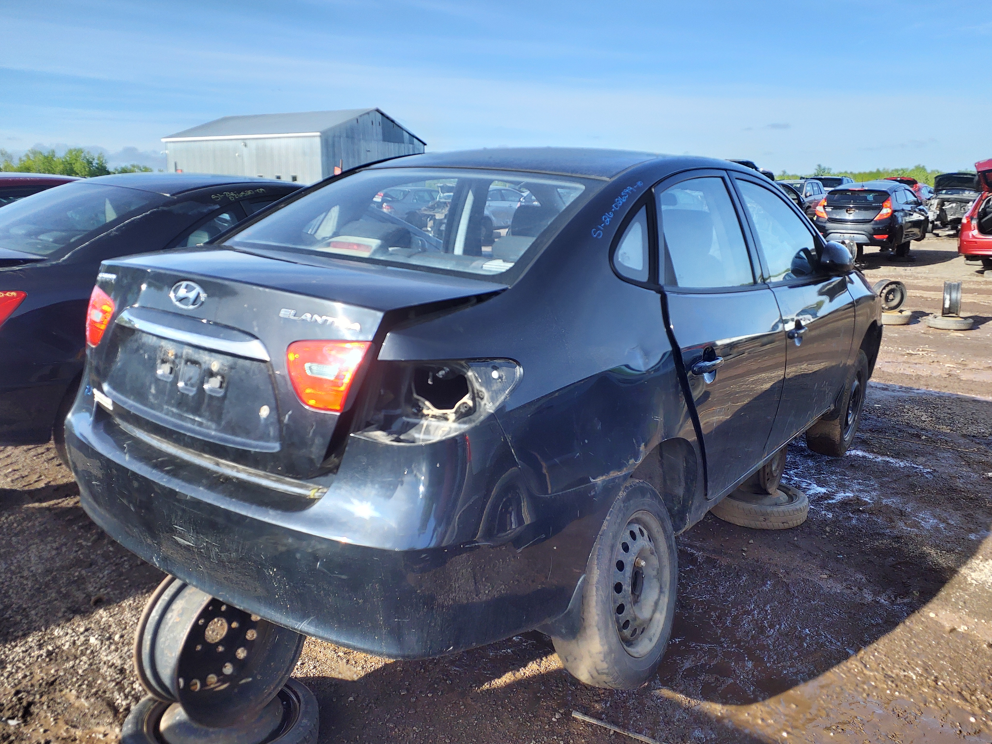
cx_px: 496
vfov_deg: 53.1
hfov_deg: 67.3
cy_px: 372
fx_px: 745
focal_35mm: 26
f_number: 1.9
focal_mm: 3.58
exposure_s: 1/308
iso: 40
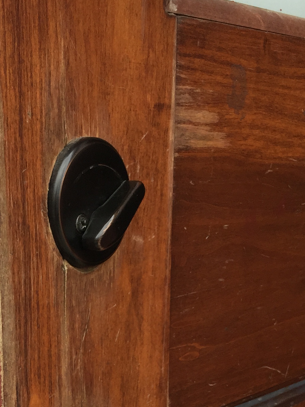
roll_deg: +1.1
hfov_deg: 19.7
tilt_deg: -15.3
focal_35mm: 73
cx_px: 19
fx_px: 858
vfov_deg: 24.7
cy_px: 458
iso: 32
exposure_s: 1/449
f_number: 2.2
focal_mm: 4.15
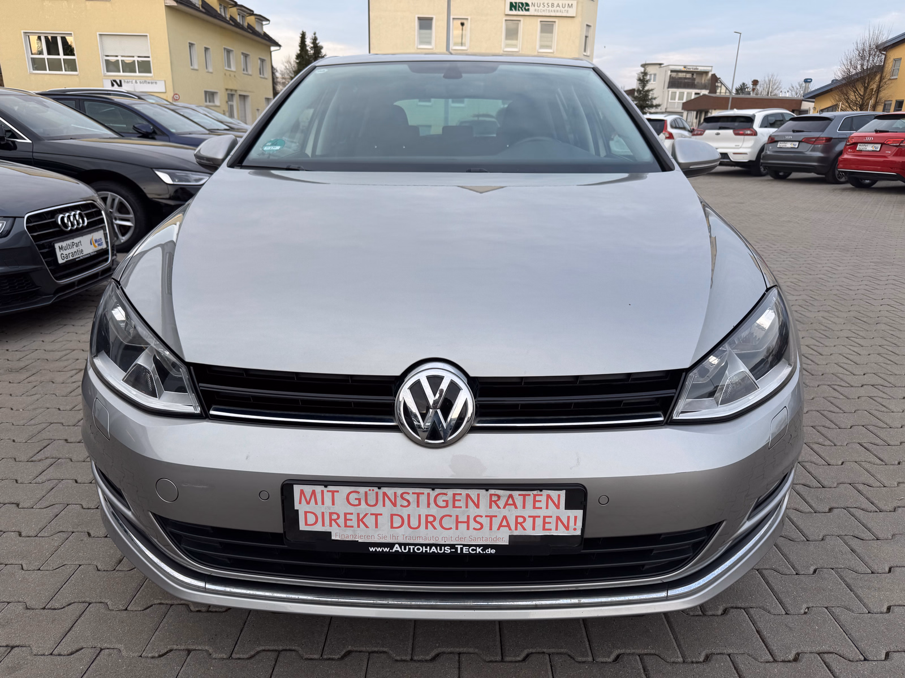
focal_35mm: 24
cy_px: 339
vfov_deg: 56.8
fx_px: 627
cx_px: 452
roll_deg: -1.1
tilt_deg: -18.7
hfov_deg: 71.6
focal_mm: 6.76
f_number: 1.78
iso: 80
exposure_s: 1/773
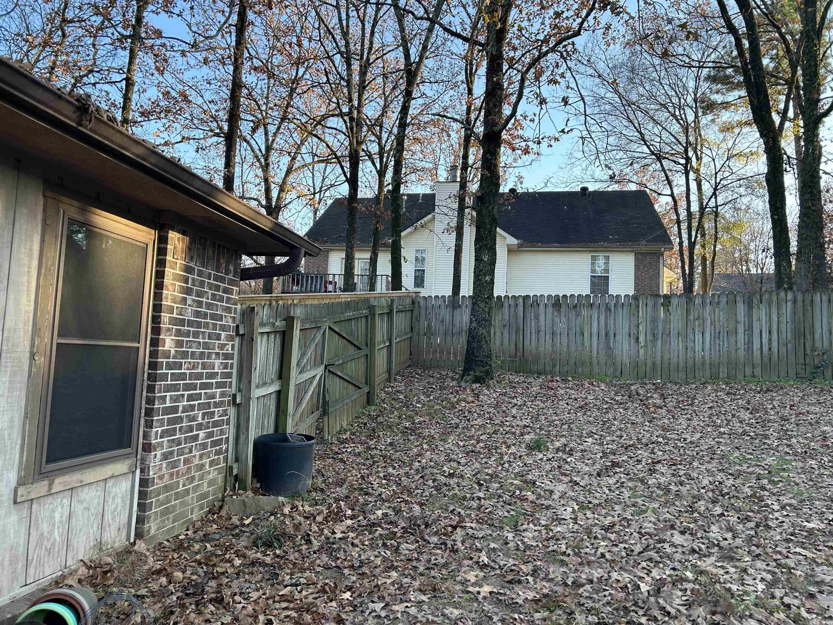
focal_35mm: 26
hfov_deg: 67.3
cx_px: 416
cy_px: 312
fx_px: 626
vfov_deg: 53.1
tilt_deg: +3.7
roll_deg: -2.4
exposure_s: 1/319
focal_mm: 5.7
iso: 50
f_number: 1.5
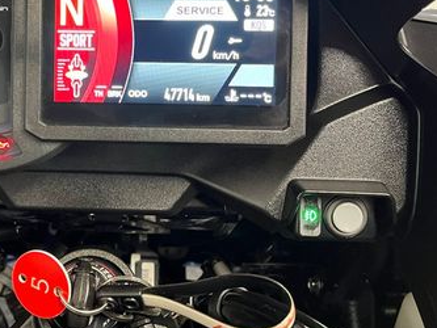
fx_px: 631
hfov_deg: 37.2
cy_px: 84
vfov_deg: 28.7
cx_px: 108
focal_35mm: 50
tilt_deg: -33.6
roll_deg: -4.2
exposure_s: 1/41
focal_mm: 5.1
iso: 500
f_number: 1.6
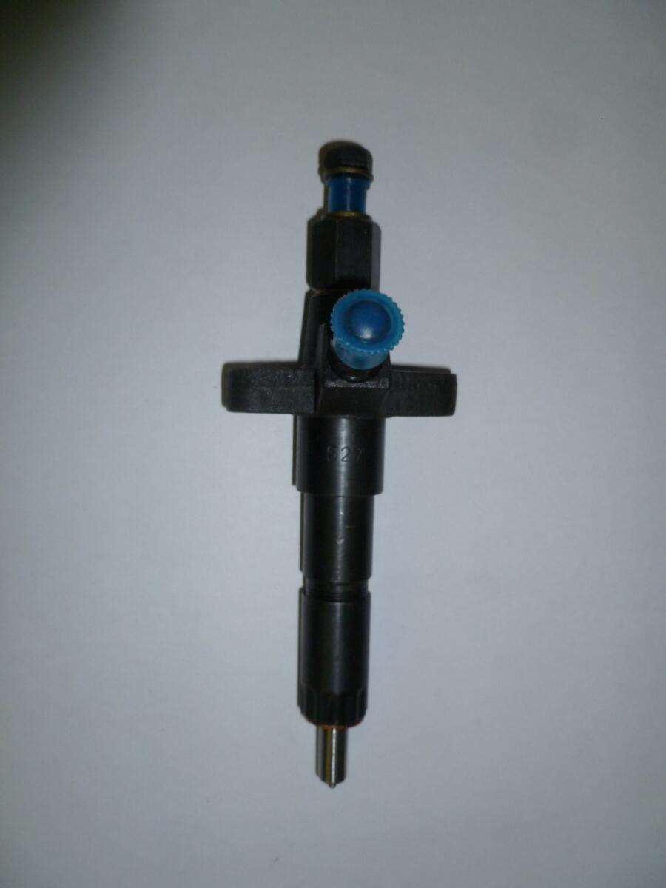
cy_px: 444
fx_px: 718
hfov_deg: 49.7
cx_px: 333
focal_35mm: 28
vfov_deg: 63.4
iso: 160
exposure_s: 1/30
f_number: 3.3
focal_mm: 5
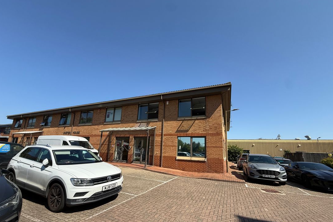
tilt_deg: +10.7
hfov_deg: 100.4
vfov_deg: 76.9
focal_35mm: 15
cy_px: 126
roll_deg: -2.7
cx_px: 168
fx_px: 139
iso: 64
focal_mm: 2.22
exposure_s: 1/2024
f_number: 2.2
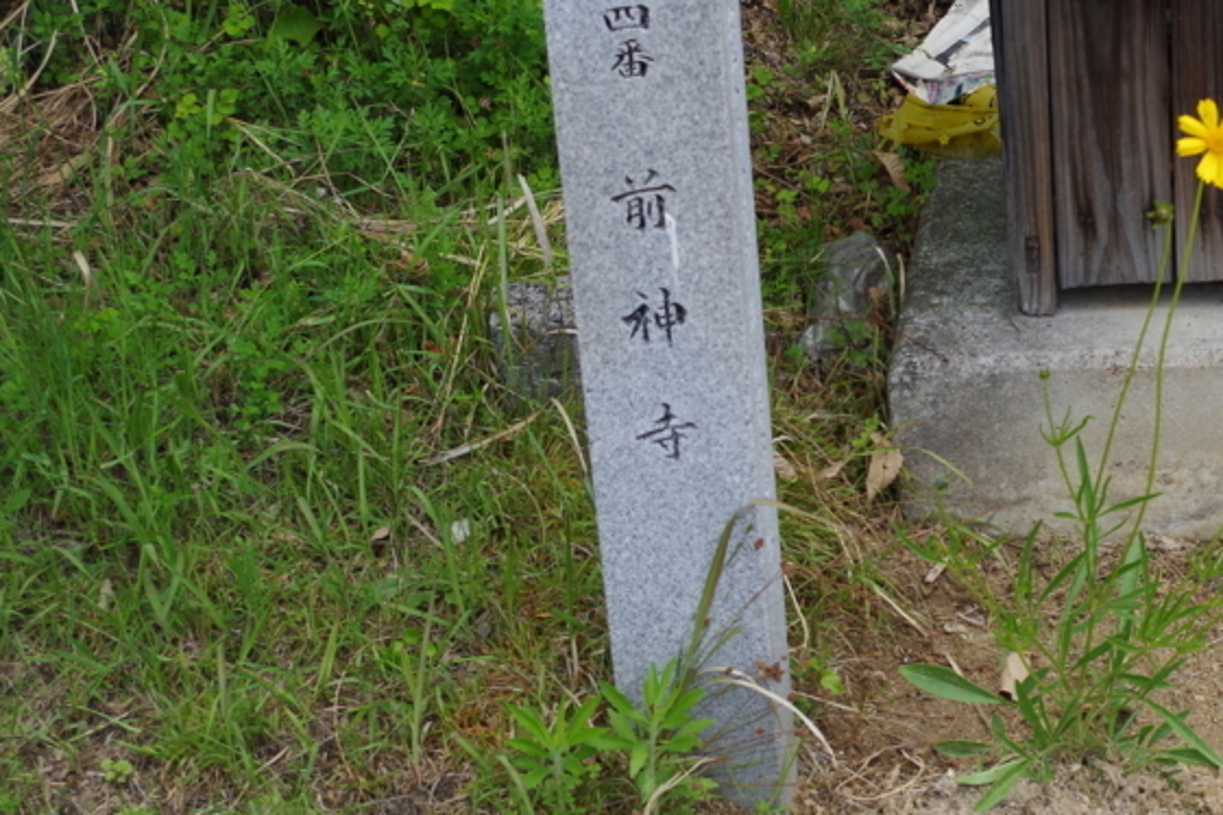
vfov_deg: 19.1
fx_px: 2412
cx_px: 1046
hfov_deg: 27.6
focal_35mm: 71
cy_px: 259
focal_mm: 26.25
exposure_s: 1/800
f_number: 5
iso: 200
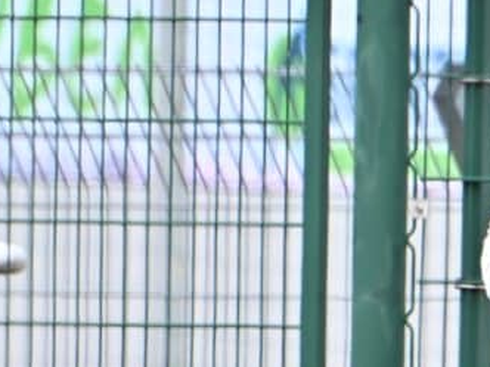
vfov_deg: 0.6
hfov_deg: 0.8
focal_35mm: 2372
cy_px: 307
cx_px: 641
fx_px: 33576
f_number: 5.6
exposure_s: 1/1600
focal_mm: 400
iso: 560
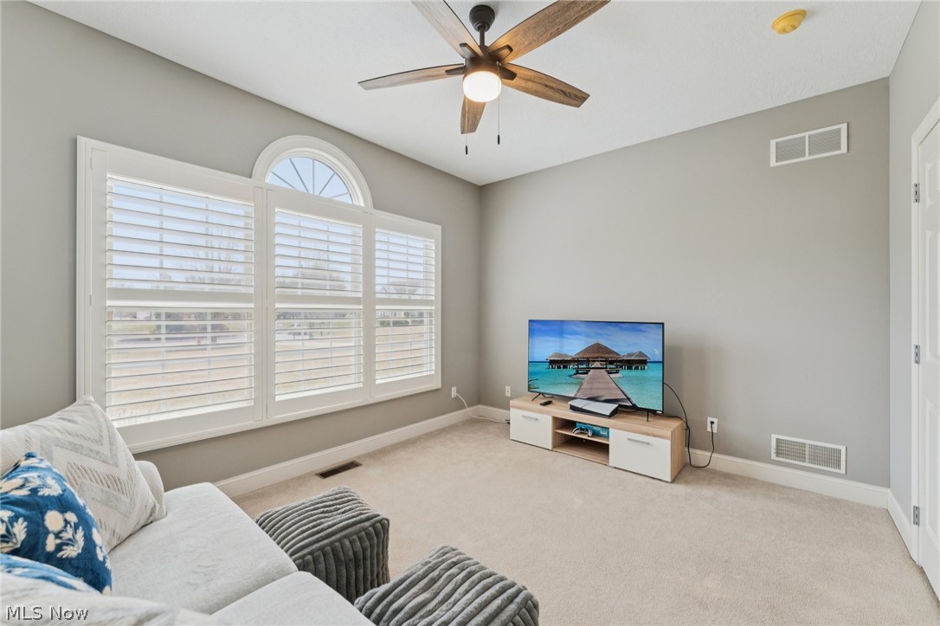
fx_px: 365
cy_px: 313
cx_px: 470
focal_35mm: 14
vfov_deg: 81.2
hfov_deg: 104.3
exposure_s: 1/40
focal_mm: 14
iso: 200
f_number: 5.6
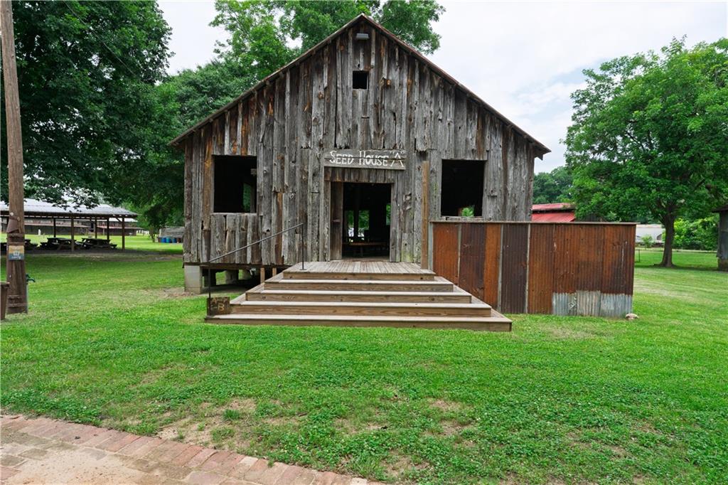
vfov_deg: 64.5
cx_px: 364
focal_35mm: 19
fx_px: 384
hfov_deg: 86.9
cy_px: 242
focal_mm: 19
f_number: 8
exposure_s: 1/400
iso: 400
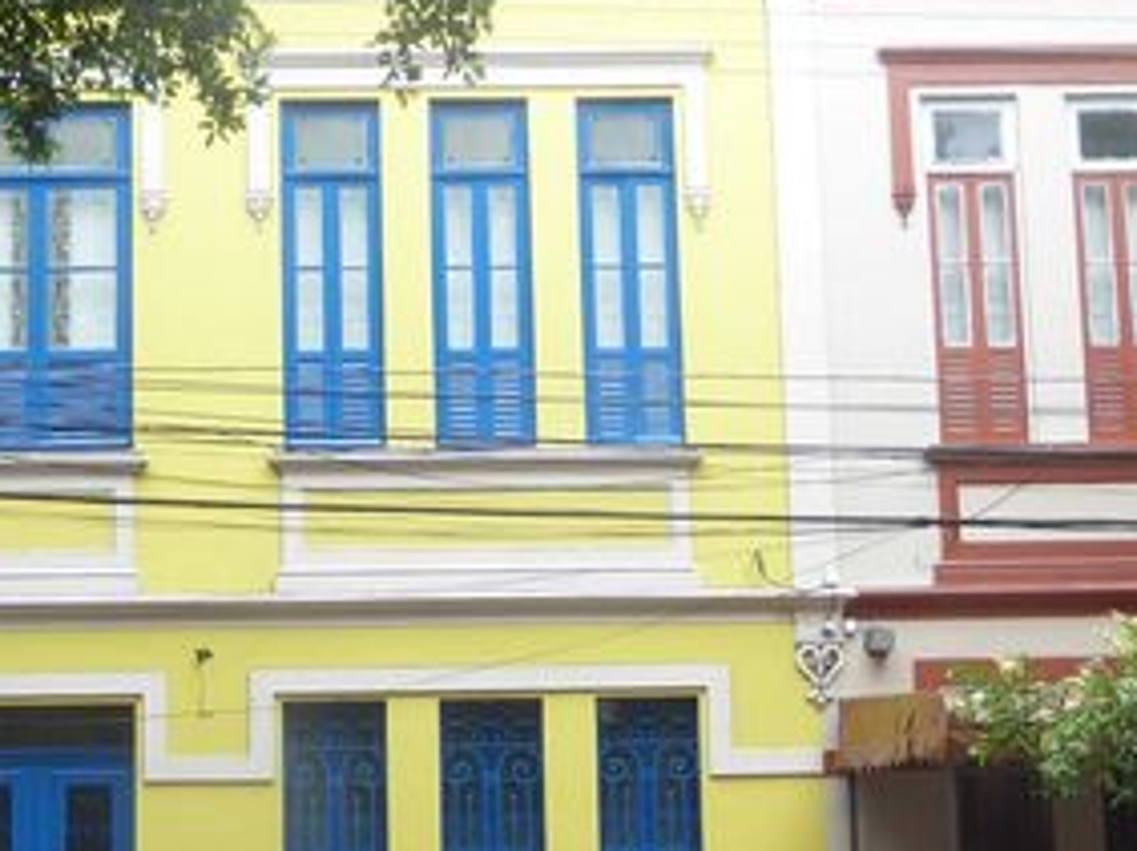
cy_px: 621
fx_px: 2330
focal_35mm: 71
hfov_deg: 27.2
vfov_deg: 20.6
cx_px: 343
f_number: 3.3
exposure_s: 1/100
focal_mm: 4.3
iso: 80
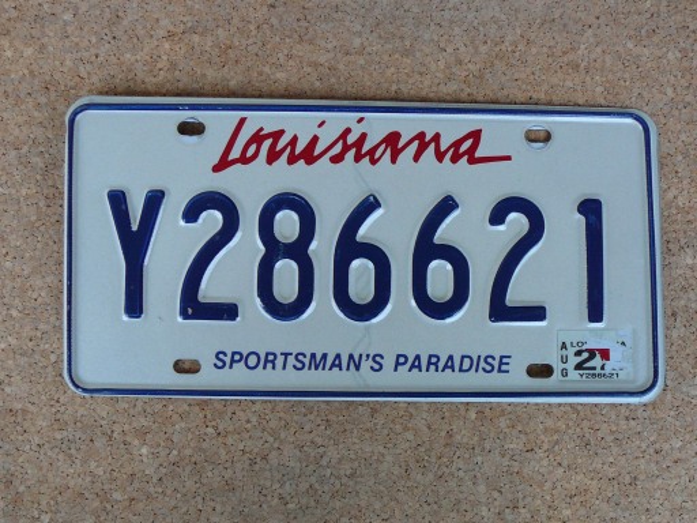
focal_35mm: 43
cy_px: 262
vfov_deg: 33.6
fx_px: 866
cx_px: 348
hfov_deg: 43.9
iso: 125
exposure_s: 1/30
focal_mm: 6.4
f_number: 3.2
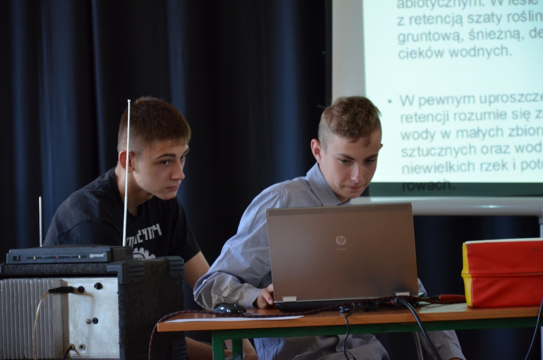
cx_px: 272
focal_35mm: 158
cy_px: 180
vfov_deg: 8.7
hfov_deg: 13.1
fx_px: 2370
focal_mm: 105
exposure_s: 1/40
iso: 800
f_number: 5.6
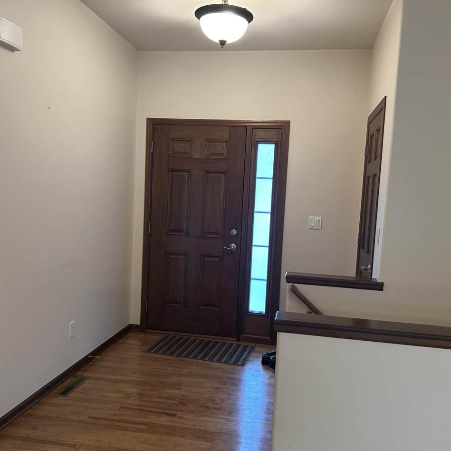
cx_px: 224
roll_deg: -2.4
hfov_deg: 52.5
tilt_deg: -4.4
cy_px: 228
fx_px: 457
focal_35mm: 31
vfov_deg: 52.5
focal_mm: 5.7
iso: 200
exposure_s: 1/60
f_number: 1.5
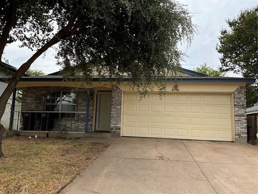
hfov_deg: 61.7
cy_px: 97
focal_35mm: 29
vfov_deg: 48.2
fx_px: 216
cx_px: 129
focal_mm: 3
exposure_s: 1/1984
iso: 25
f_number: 1.8
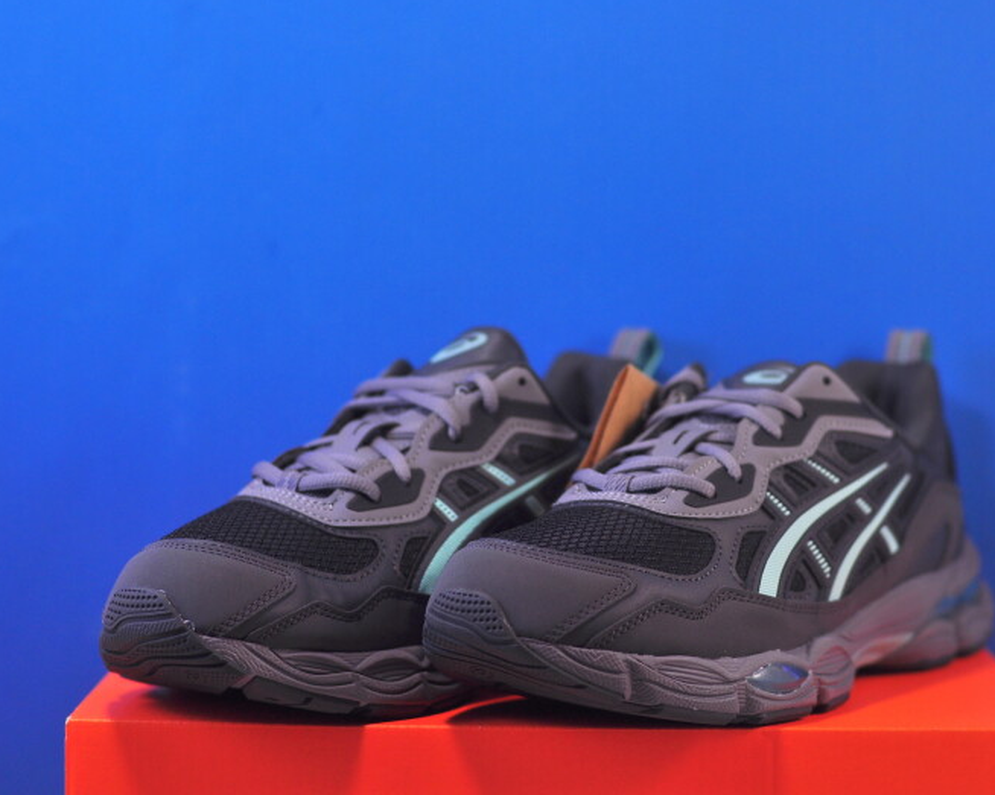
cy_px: 396
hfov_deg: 22.2
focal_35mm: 86
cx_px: 552
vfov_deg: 17.9
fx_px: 2532
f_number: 2.5
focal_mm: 50
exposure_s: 1/320
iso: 250
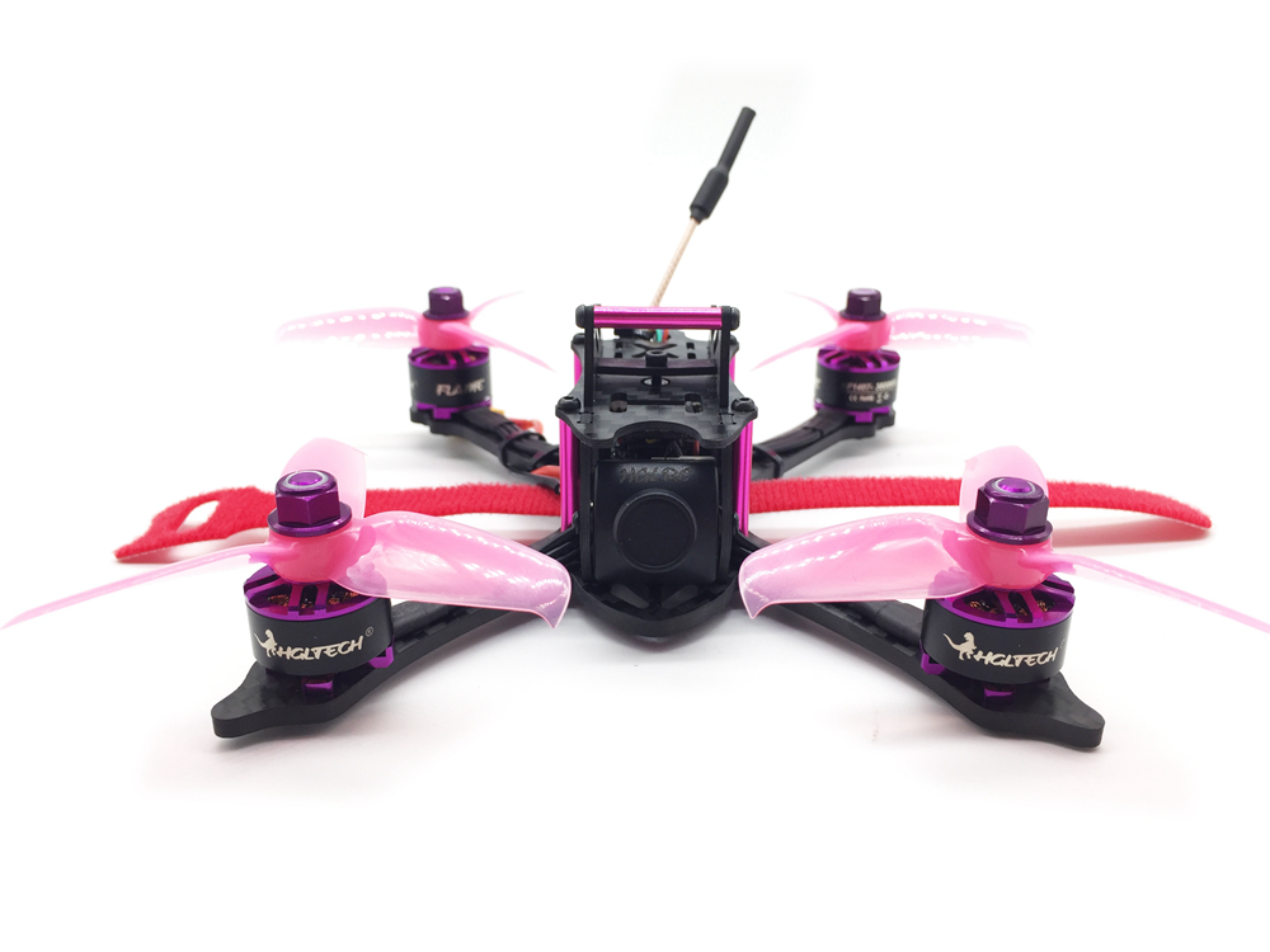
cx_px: 635
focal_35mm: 29
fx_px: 1064
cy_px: 476
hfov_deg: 61.7
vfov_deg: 48.2
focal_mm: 4.15
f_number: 2.2
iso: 32
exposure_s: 1/117
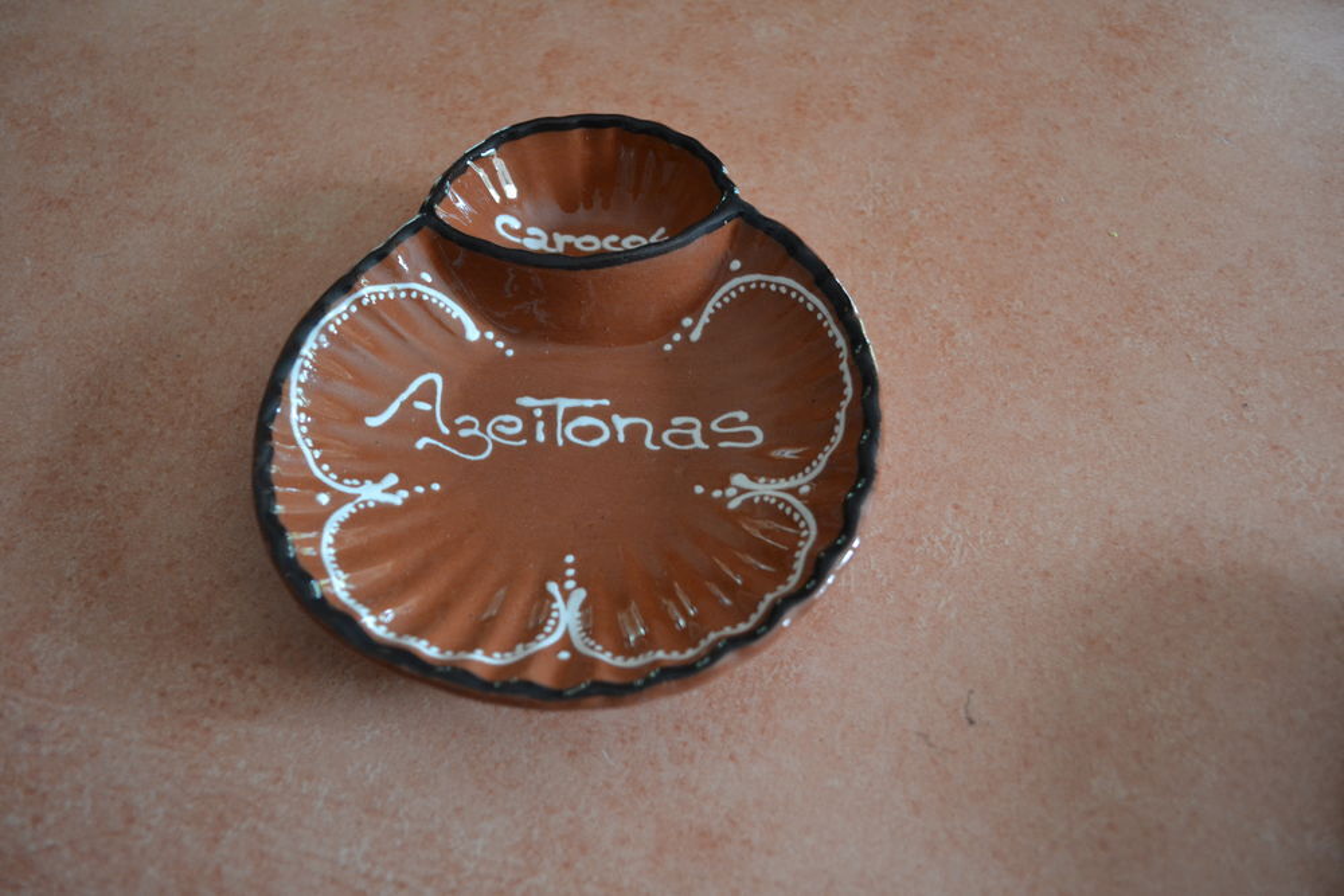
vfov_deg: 47.9
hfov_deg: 67.4
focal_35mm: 27
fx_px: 1008
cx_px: 672
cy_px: 448
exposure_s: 1/15
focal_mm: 18
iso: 1600
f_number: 3.5
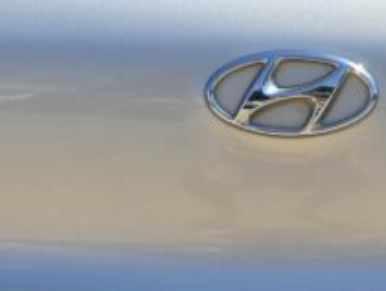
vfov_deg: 13.1
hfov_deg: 17.4
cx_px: 296
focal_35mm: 112
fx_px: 1250
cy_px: 287
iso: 12
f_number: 1.7
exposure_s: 1/854
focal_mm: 6.3
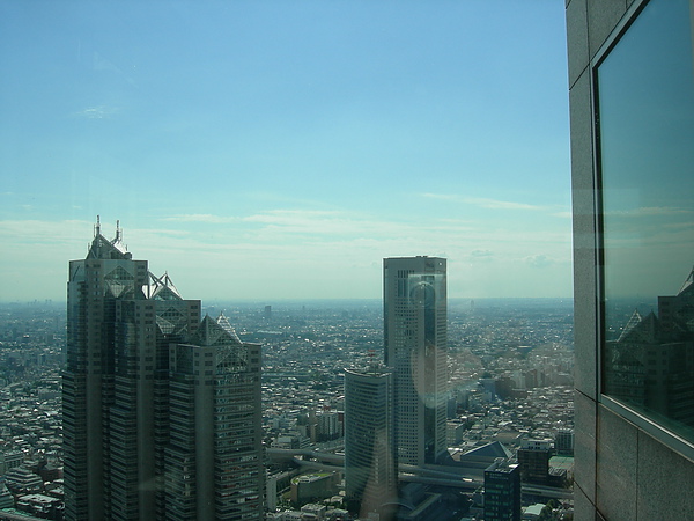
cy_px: 260
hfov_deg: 51.4
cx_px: 347
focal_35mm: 36
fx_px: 722
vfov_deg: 39.7
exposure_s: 1/311
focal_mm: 7.5
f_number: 7.6
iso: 64
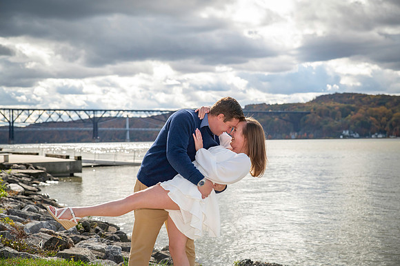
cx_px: 200
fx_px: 635
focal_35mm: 57
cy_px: 133
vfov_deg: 23.7
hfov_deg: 35.0
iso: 1250
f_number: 3.5
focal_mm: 55
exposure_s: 1/8000
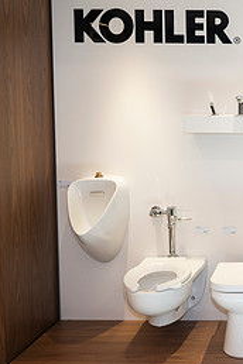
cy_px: 138
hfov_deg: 19.2
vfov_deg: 31.8
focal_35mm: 63
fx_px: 638
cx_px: 353
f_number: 3.5
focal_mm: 28
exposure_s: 1/200
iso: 400
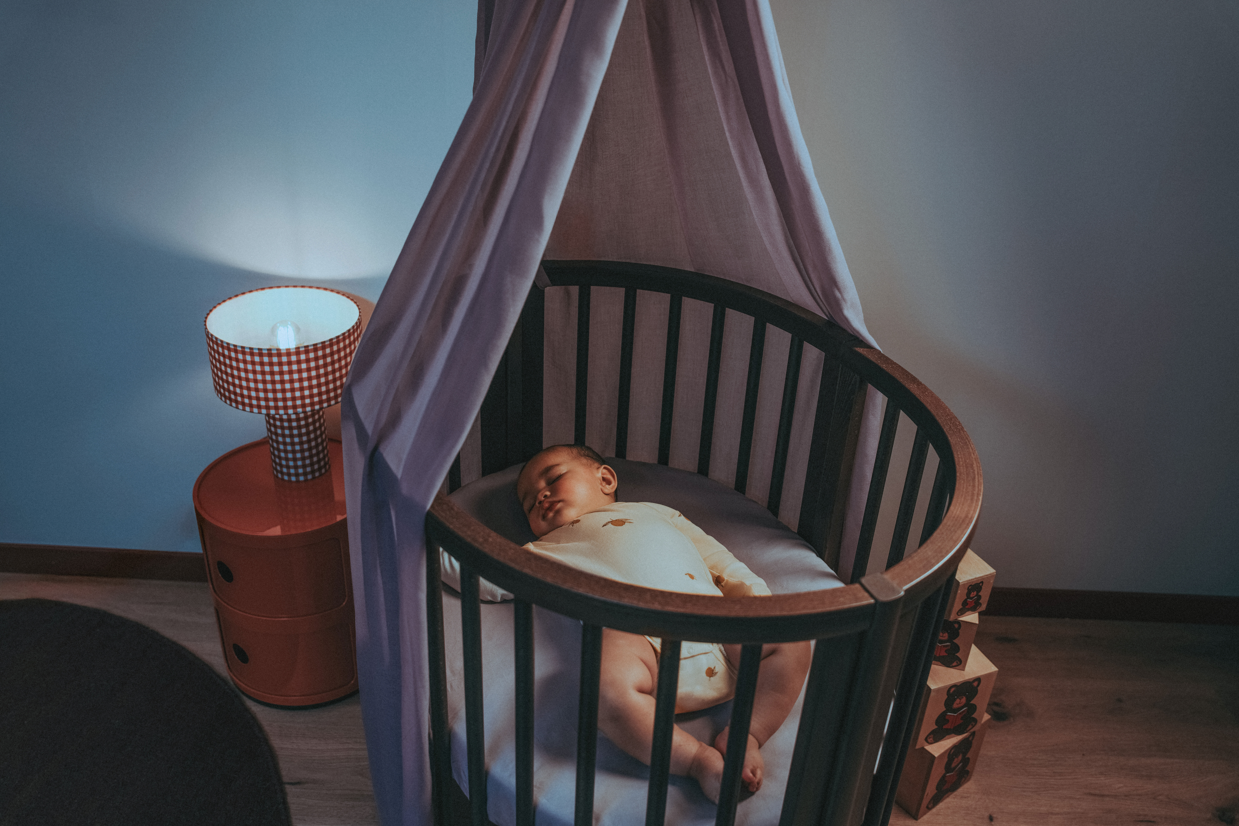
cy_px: 413
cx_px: 620
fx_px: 998
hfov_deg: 63.7
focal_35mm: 29
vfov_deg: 45.0
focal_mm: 29
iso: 100
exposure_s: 1/200
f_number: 3.5
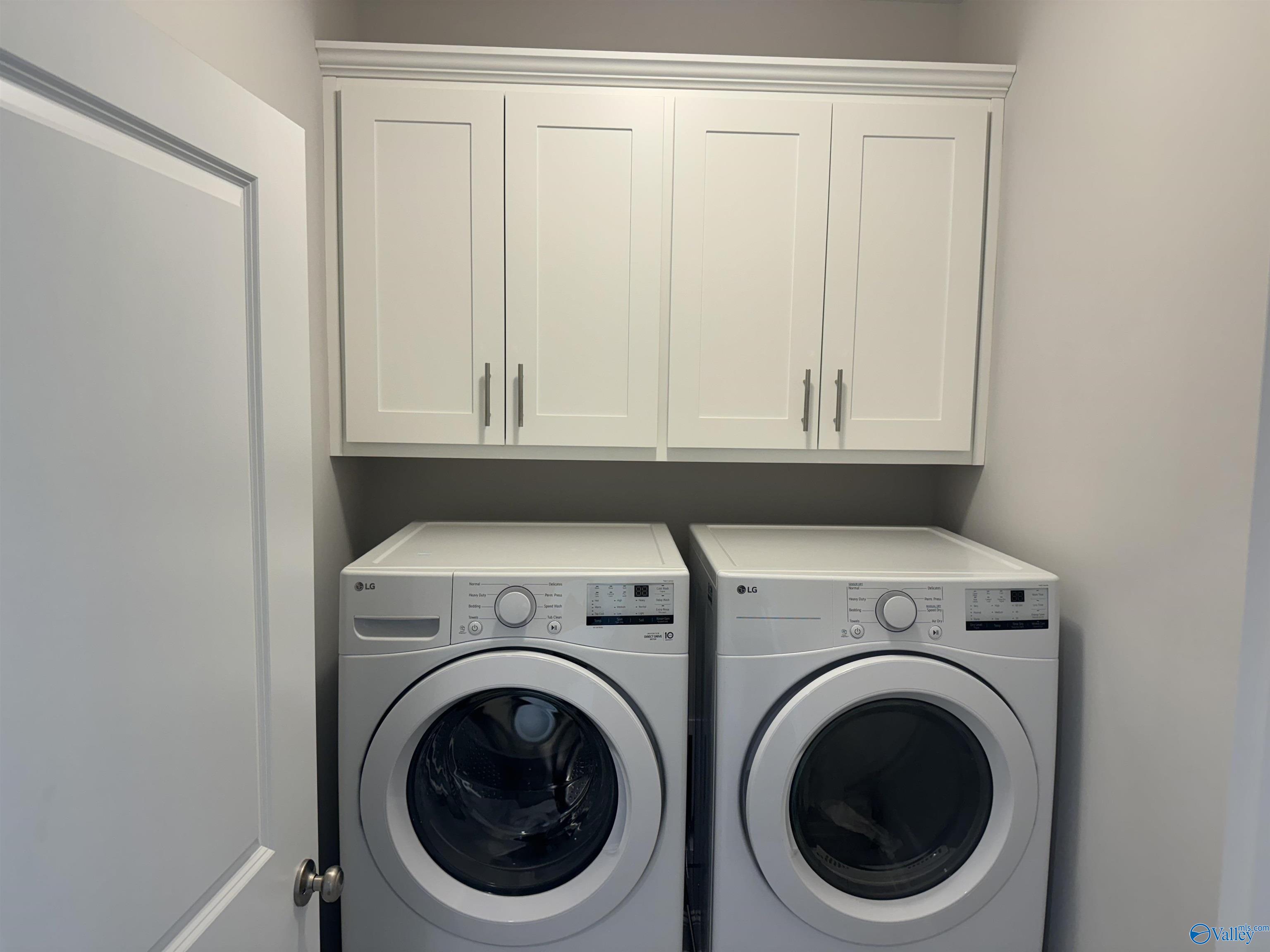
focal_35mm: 24
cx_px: 635
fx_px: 881
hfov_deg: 71.6
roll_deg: -1.0
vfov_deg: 56.8
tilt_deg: -6.5
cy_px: 476
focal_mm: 6.76
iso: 100
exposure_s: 1/120
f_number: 1.78
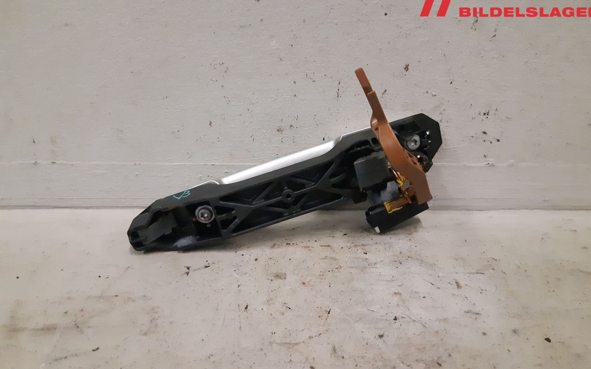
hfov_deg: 66.5
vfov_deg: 44.5
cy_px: 192
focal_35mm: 28
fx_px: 451
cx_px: 300
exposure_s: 1/235
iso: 800
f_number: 1.7
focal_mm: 3.93
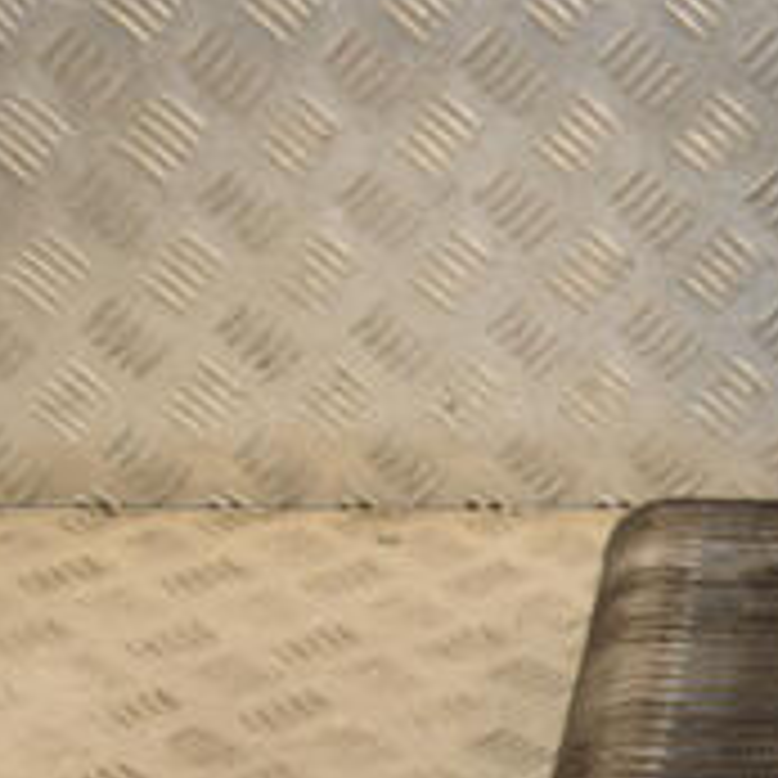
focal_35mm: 115
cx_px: 1079
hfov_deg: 14.4
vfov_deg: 15.0
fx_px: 2924
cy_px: 675
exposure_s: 1/200
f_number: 7.1
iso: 800
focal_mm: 26
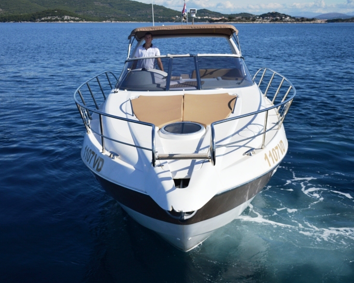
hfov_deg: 41.1
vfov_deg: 33.5
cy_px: 142
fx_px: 472
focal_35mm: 45
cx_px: 185
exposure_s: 1/3200
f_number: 3.8
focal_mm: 26
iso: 140
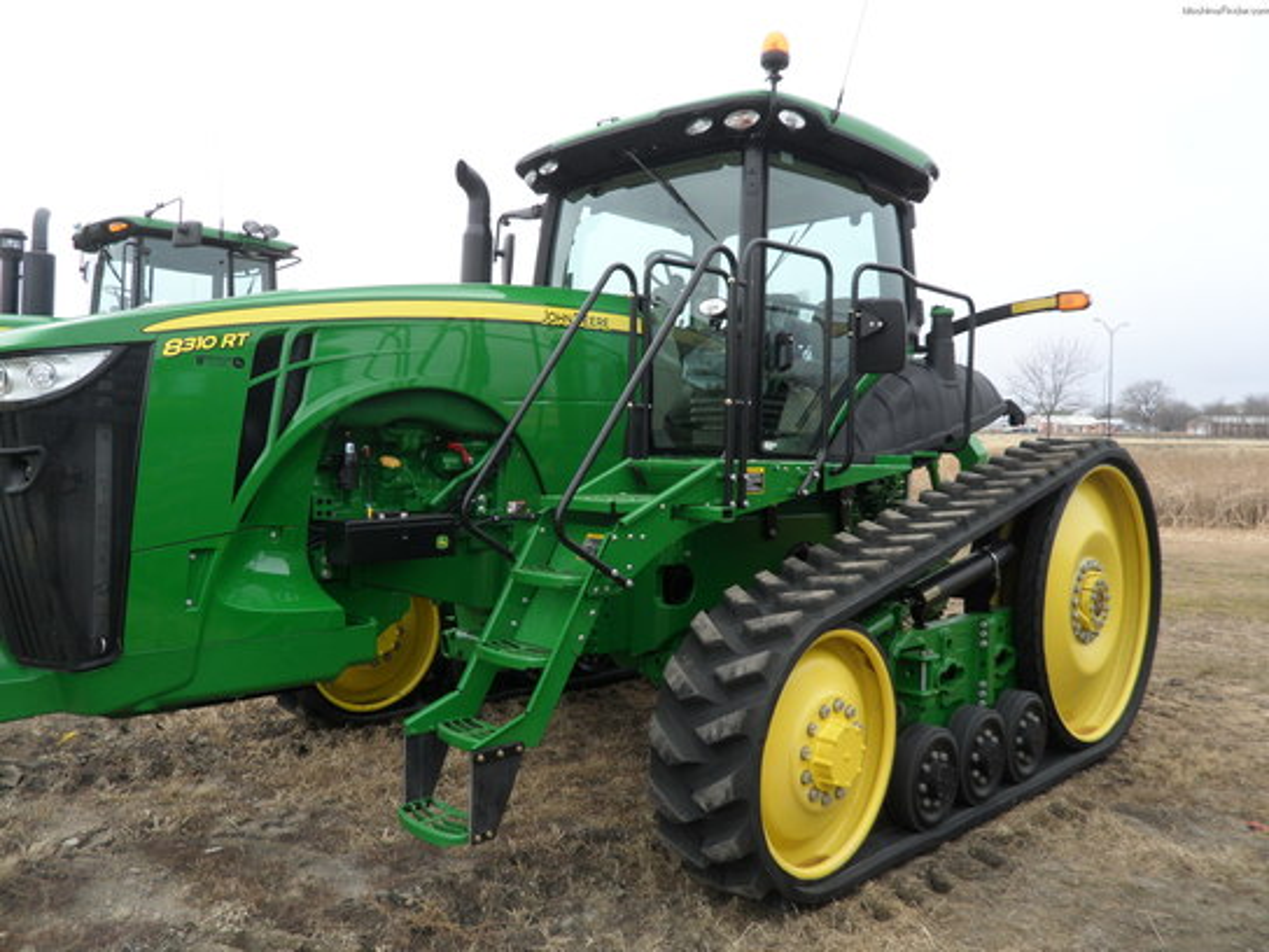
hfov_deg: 65.3
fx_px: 990
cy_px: 476
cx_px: 634
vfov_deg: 51.4
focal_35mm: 27
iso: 80
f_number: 3.5
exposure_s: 1/125
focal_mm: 4.9
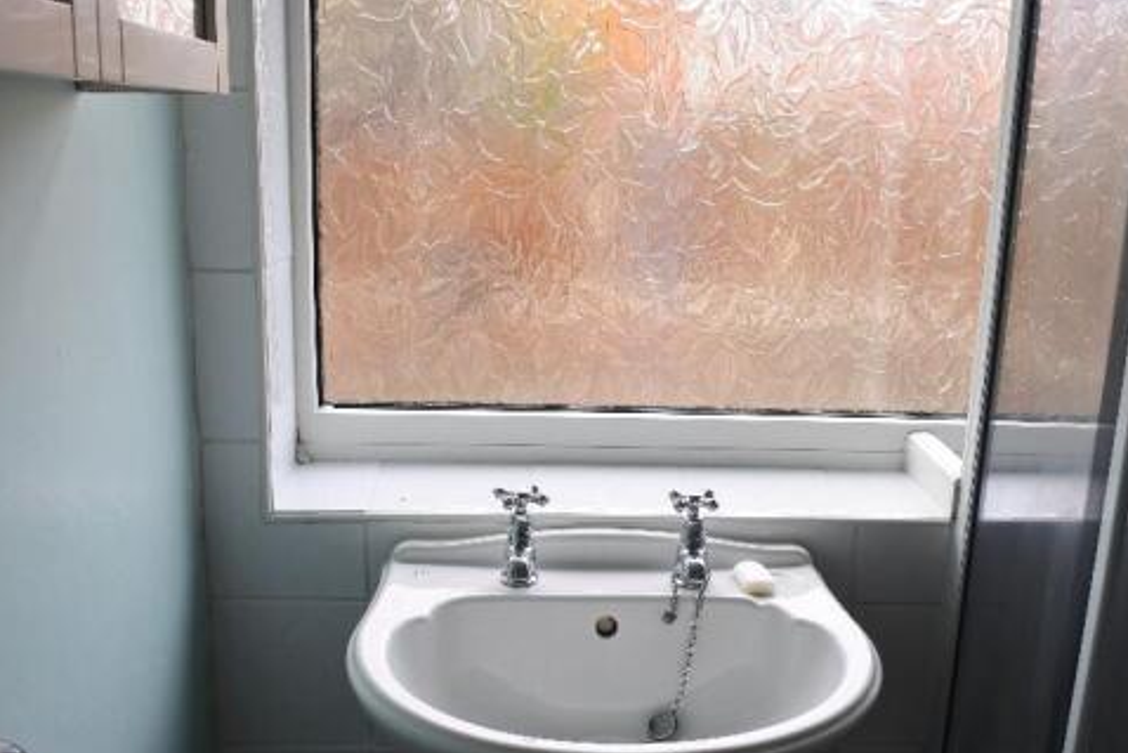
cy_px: 476
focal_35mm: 37
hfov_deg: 51.8
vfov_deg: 35.7
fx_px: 1160
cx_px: 601
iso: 180
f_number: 3.5
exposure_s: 1/60
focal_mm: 10
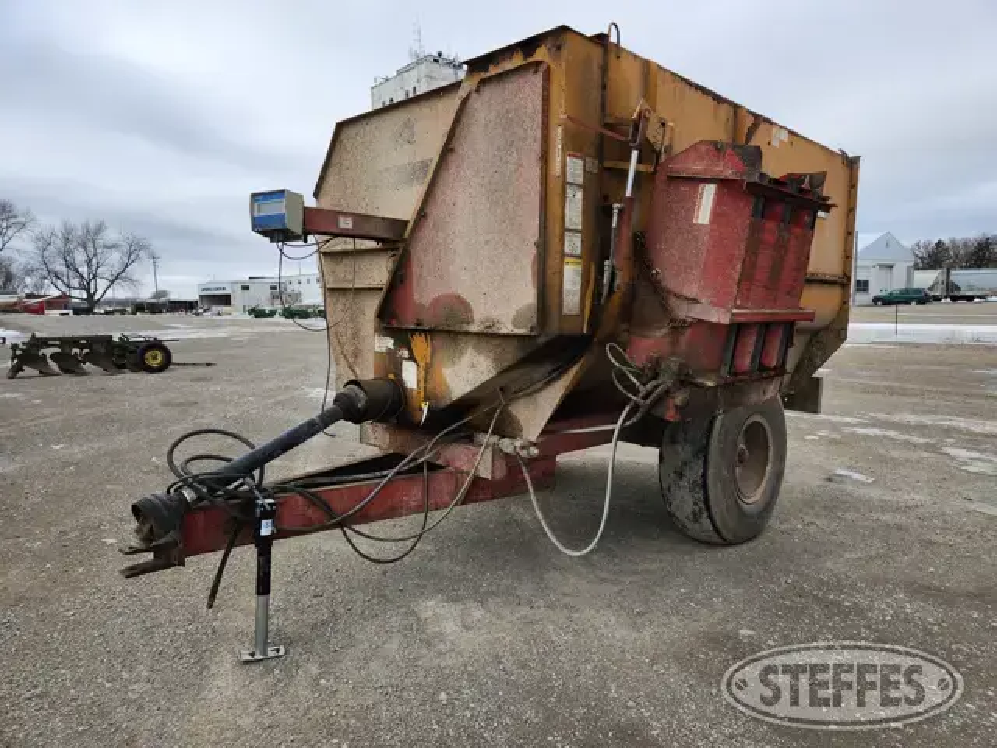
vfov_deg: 58.9
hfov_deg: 73.9
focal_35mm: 23
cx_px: 498
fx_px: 662
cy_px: 374
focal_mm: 5.4
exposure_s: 1/947
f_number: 1.8
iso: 20
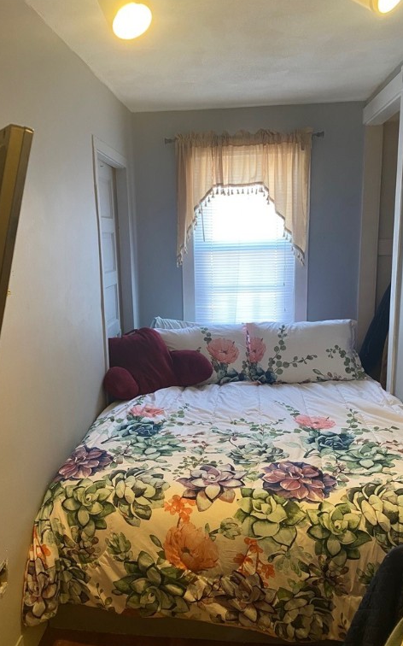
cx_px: 181
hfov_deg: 44.4
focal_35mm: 28
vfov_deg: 66.5
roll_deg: +1.5
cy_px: 326
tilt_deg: -9.4
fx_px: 492
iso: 250
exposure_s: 1/60
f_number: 1.8
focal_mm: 4.25
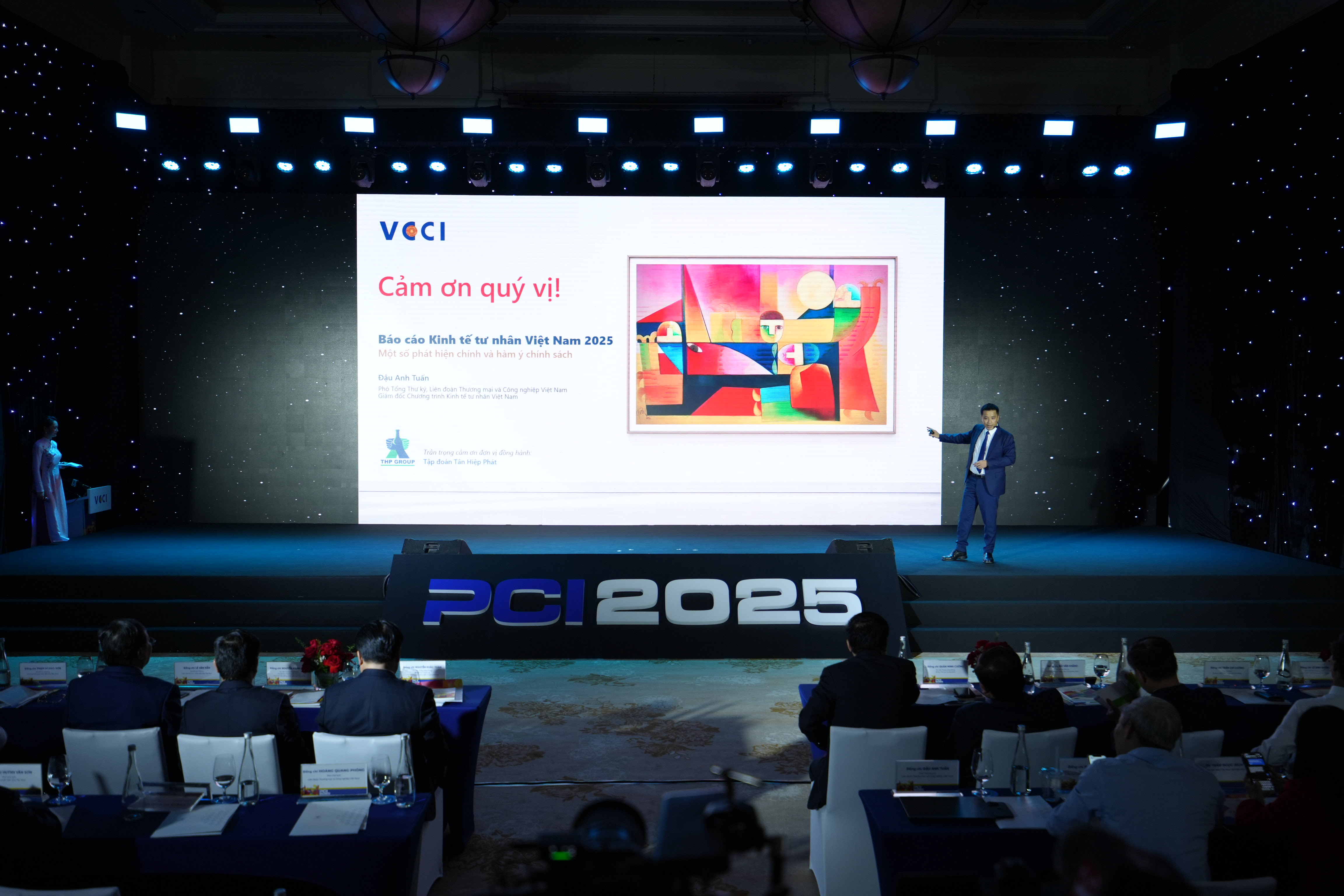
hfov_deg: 61.9
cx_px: 672
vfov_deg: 43.6
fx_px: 1120
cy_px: 448
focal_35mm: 30
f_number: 2.8
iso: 640
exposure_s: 1/125
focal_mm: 30
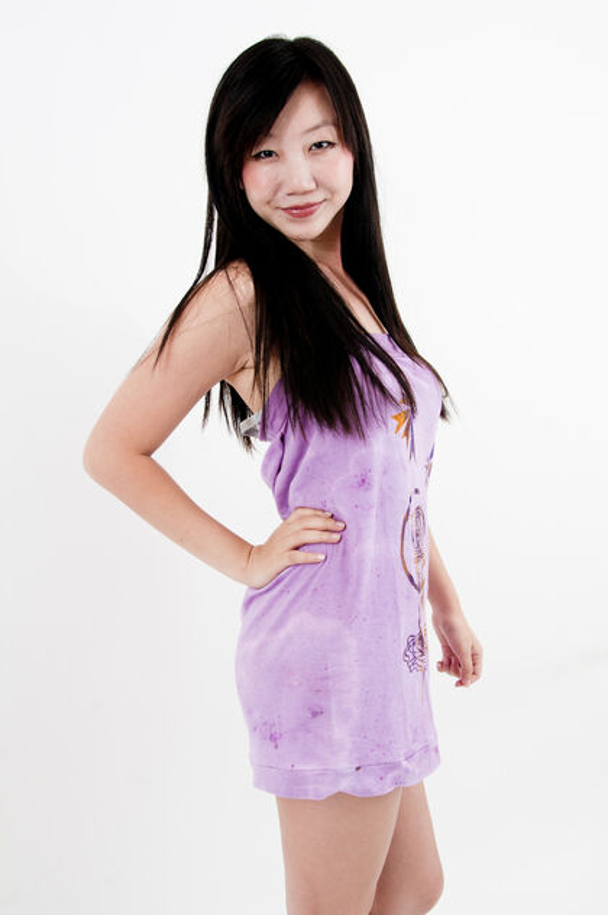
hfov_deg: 34.1
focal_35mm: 39
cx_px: 304
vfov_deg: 49.6
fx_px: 990
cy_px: 458
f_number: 9
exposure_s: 1/100
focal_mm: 26
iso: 200
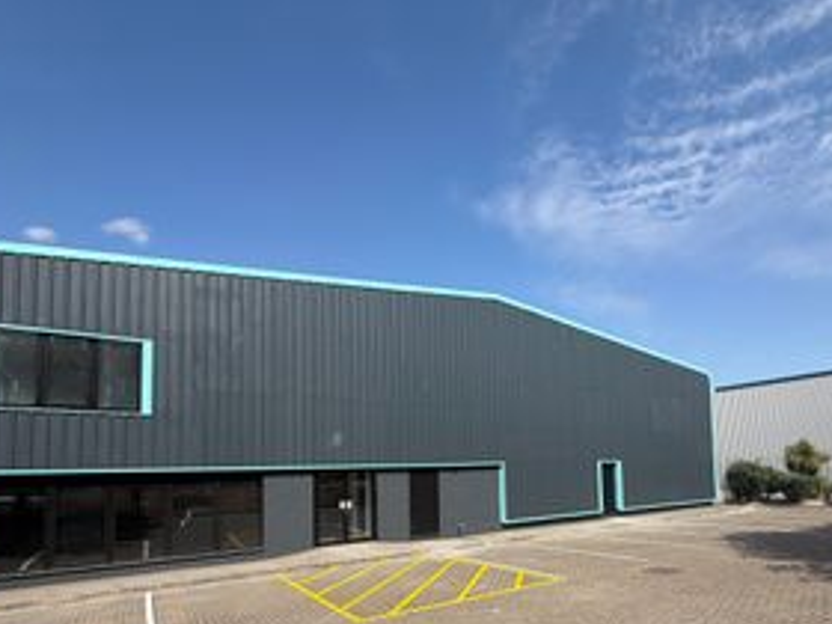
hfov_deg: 81.5
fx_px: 481
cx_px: 458
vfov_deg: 63.4
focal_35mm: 20
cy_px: 440
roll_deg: +1.8
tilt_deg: +4.8
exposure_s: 1/853
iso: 20
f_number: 2.2
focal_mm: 2.22
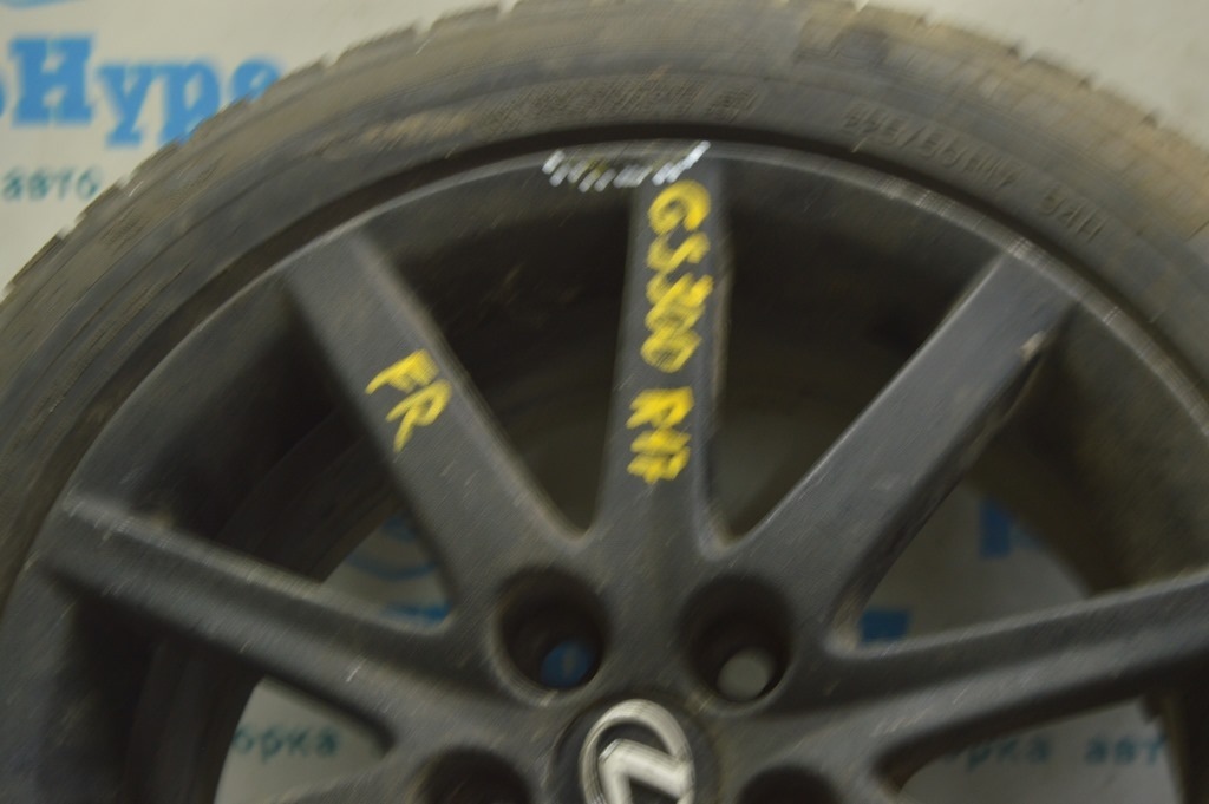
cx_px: 604
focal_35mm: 69
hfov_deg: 29.3
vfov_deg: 19.7
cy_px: 402
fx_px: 2315
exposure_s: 1/20
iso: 400
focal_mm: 46
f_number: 5.6
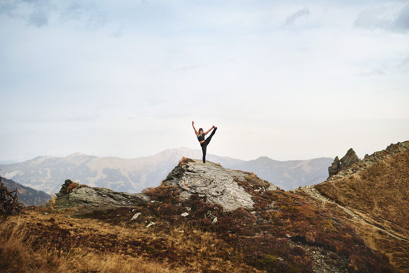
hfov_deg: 39.6
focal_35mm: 50
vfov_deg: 27.0
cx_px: 204
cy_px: 136
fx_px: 568
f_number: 2.5
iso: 125
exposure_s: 1/4000
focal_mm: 50
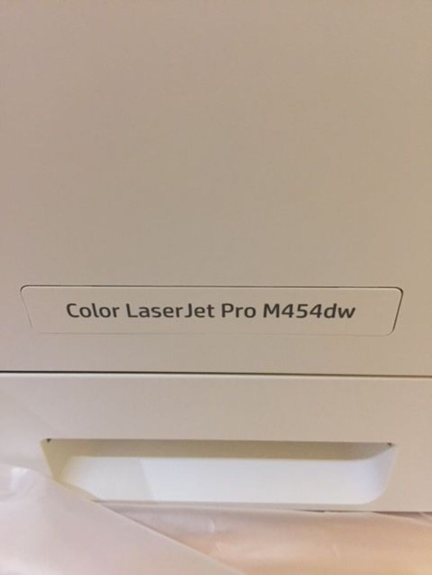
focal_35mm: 29
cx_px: 216
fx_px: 482
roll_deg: -0.6
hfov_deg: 48.2
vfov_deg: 61.7
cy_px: 288
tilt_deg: -35.4
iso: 320
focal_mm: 4.15
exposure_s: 1/33
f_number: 2.2
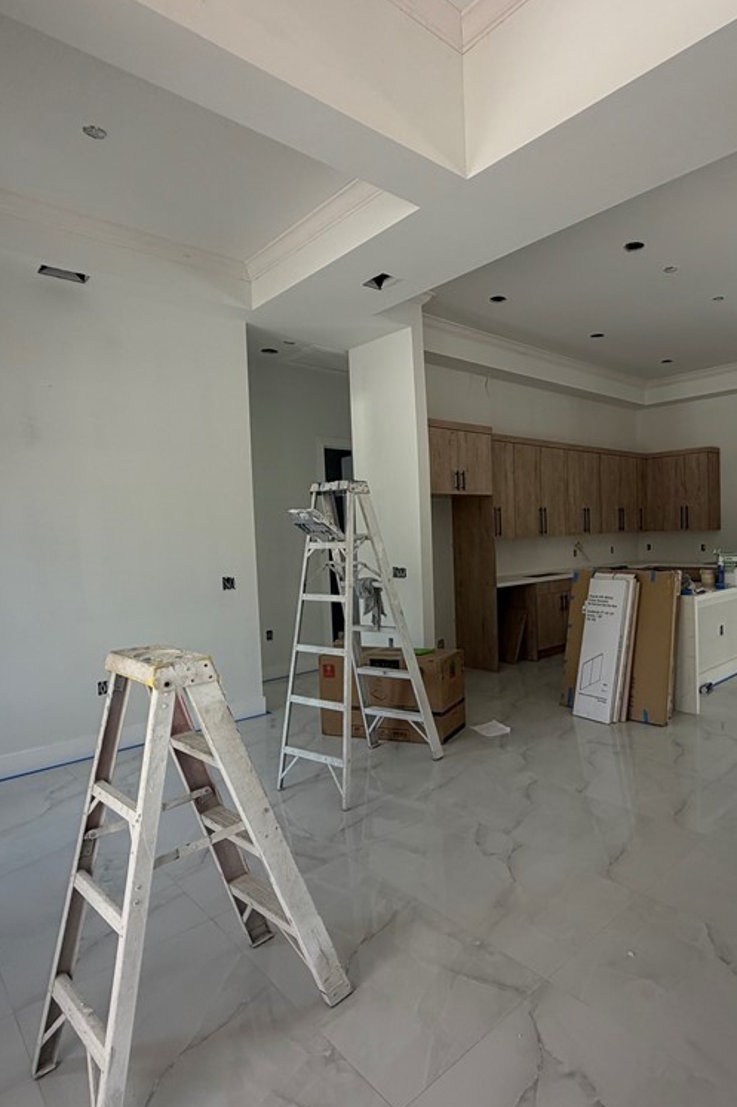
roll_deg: +1.5
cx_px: 515
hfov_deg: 59.8
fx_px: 614
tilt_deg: -2.9
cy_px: 555
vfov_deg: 84.0
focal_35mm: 20
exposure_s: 1/121
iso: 100
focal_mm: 2.22
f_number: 2.2
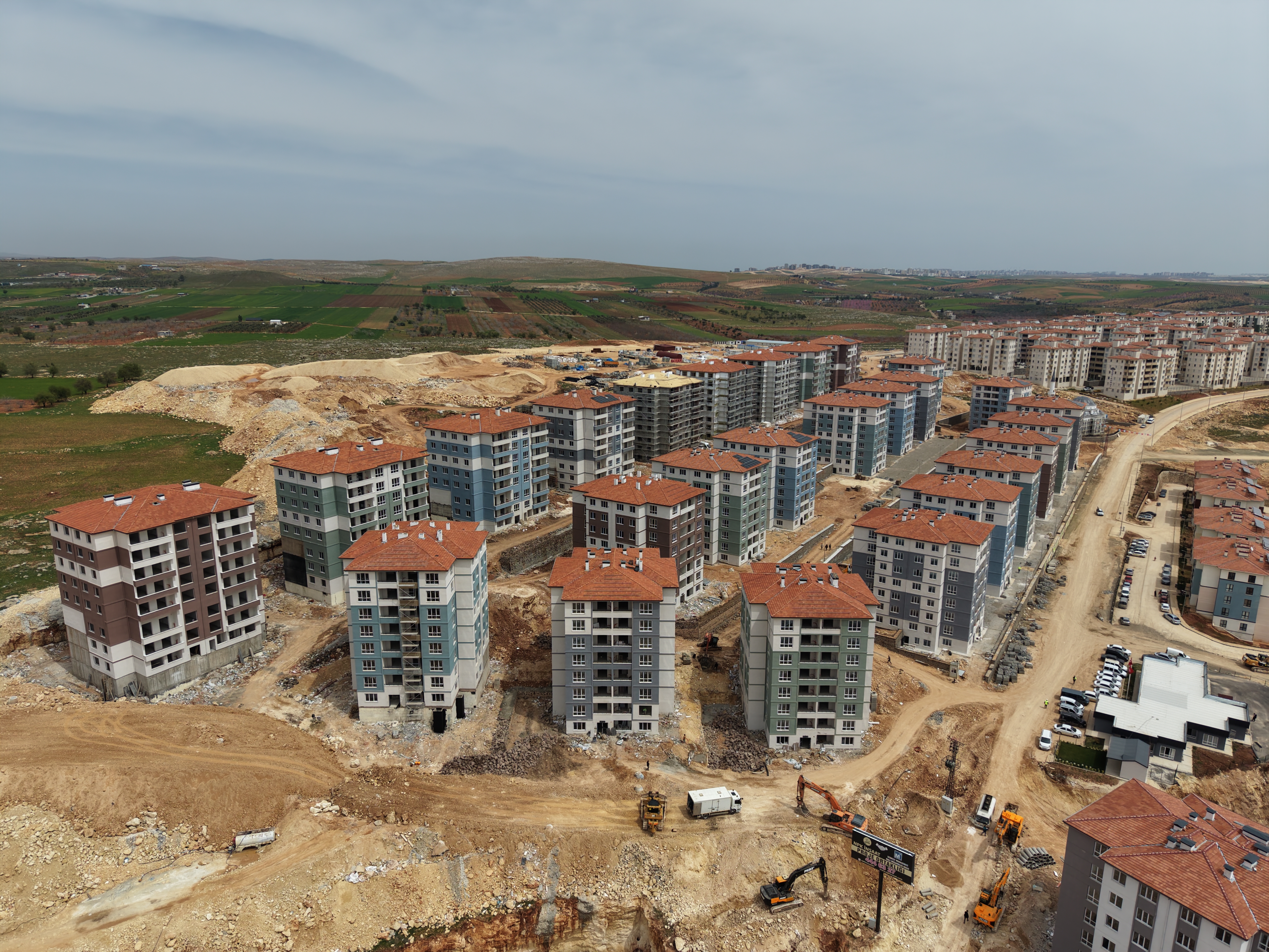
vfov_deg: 56.8
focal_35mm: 24
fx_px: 880
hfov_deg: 71.6
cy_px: 476
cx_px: 634
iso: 100
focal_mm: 8.67
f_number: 1.8
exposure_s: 1/6000
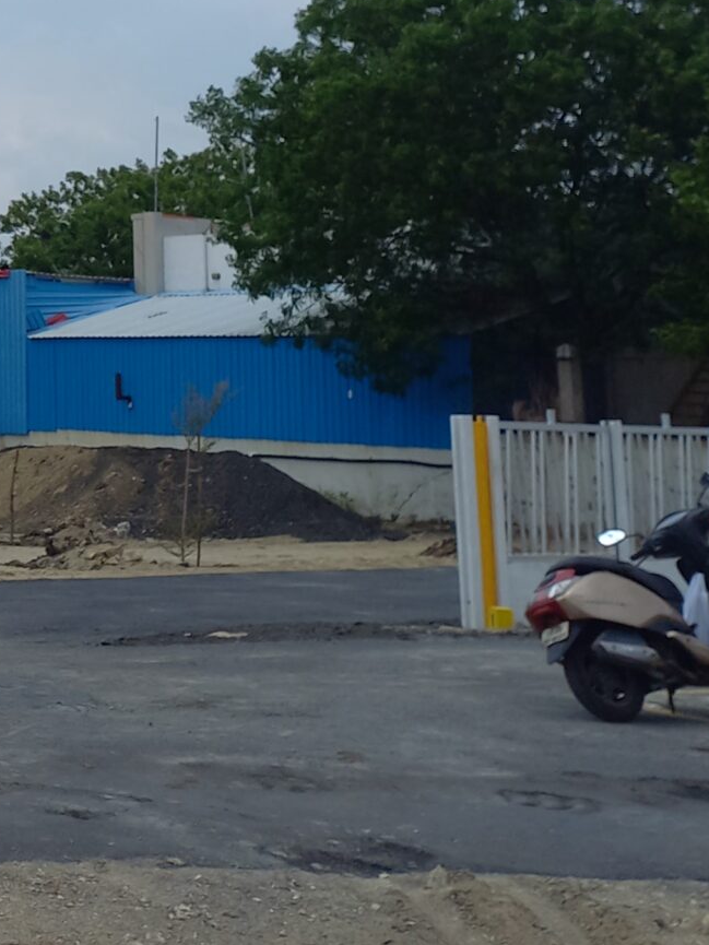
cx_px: -296
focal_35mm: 74
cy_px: -49
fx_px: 2020
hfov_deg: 18.1
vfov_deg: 24.8
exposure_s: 1/2146
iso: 50
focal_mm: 4.65
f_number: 1.8
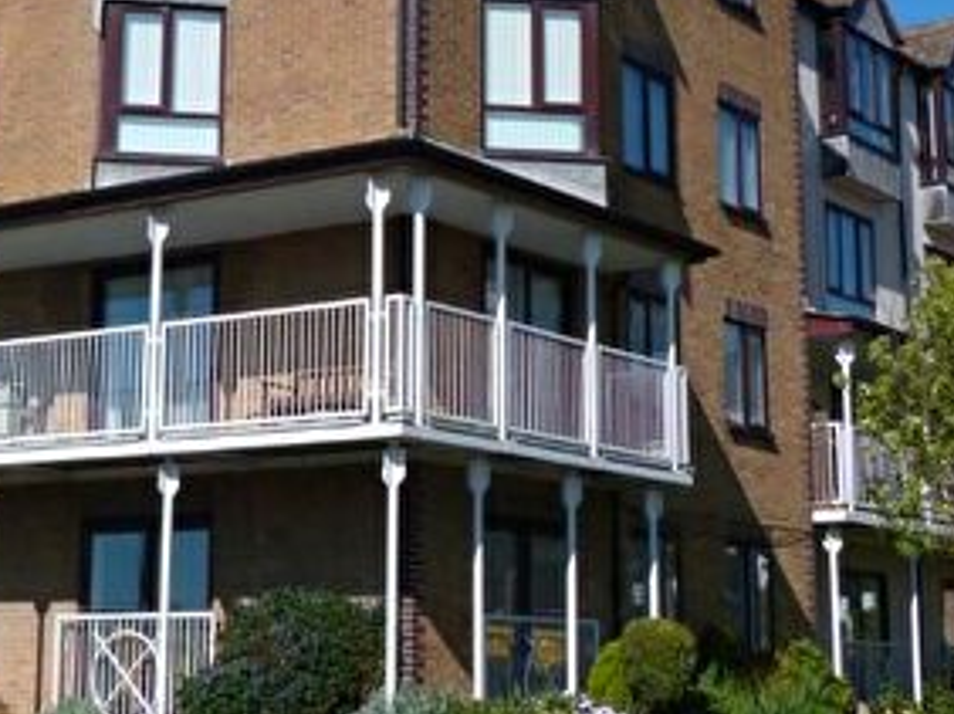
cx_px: 376
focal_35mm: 77
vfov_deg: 19.0
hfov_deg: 25.3
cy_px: 198
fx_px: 2120
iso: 80
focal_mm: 5.6
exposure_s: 1/1300
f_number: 3
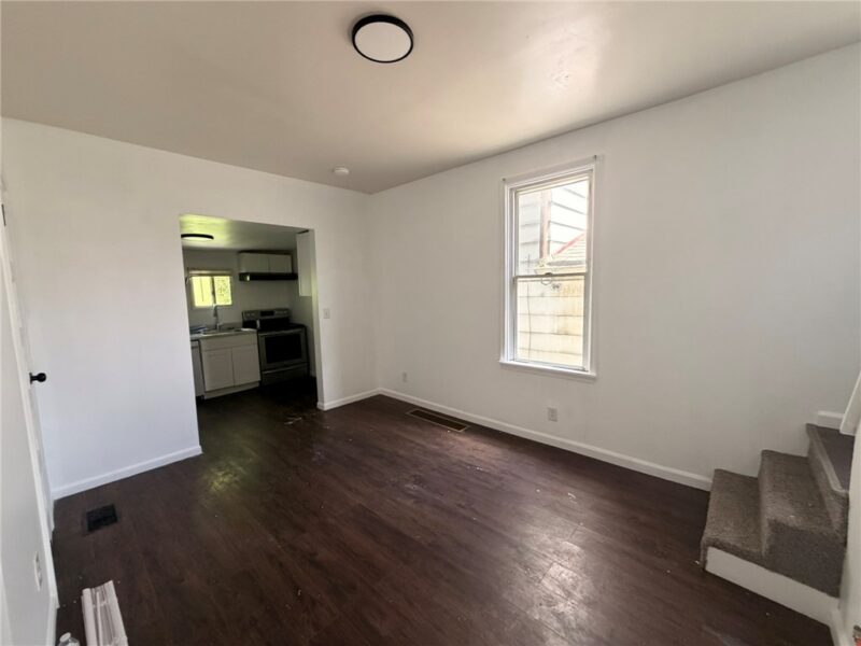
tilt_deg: -5.7
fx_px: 348
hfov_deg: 102.1
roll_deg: +1.1
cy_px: 323
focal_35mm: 14
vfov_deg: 85.7
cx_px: 430
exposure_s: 1/109
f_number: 2.2
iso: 320
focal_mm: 2.22
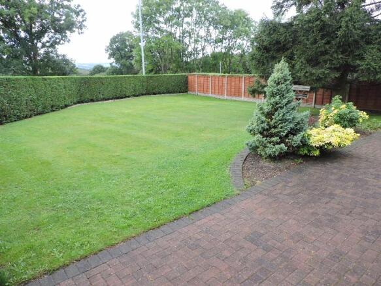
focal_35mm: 24
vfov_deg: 56.8
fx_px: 264
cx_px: 190
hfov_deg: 71.6
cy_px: 143
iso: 100
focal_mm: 4.3
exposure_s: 1/50
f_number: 3
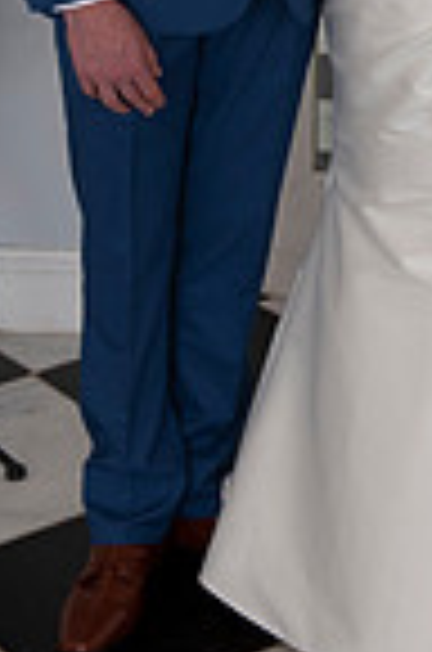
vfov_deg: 16.8
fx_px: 2134
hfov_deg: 11.5
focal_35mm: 118
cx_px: 403
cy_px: -81
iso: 125
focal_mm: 38
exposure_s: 1/60
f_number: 4
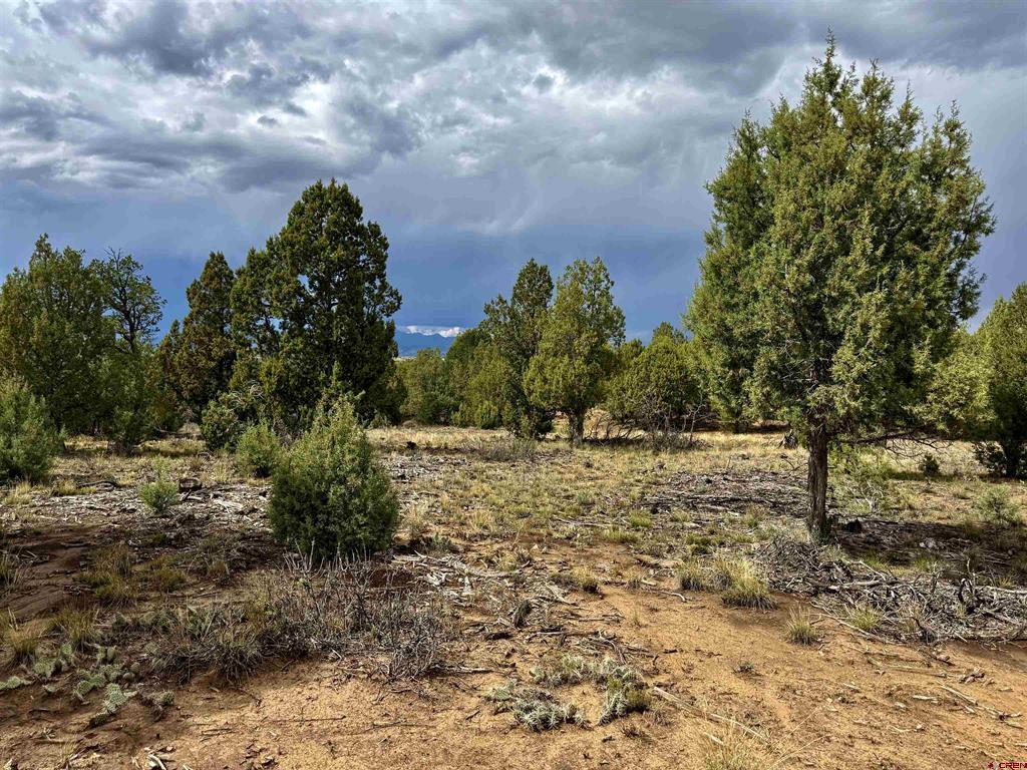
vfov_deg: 56.8
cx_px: 514
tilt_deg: -1.5
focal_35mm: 24
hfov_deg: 71.6
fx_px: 712
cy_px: 385
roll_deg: -0.9
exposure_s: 1/5319
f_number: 1.78
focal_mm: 6.76
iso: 80
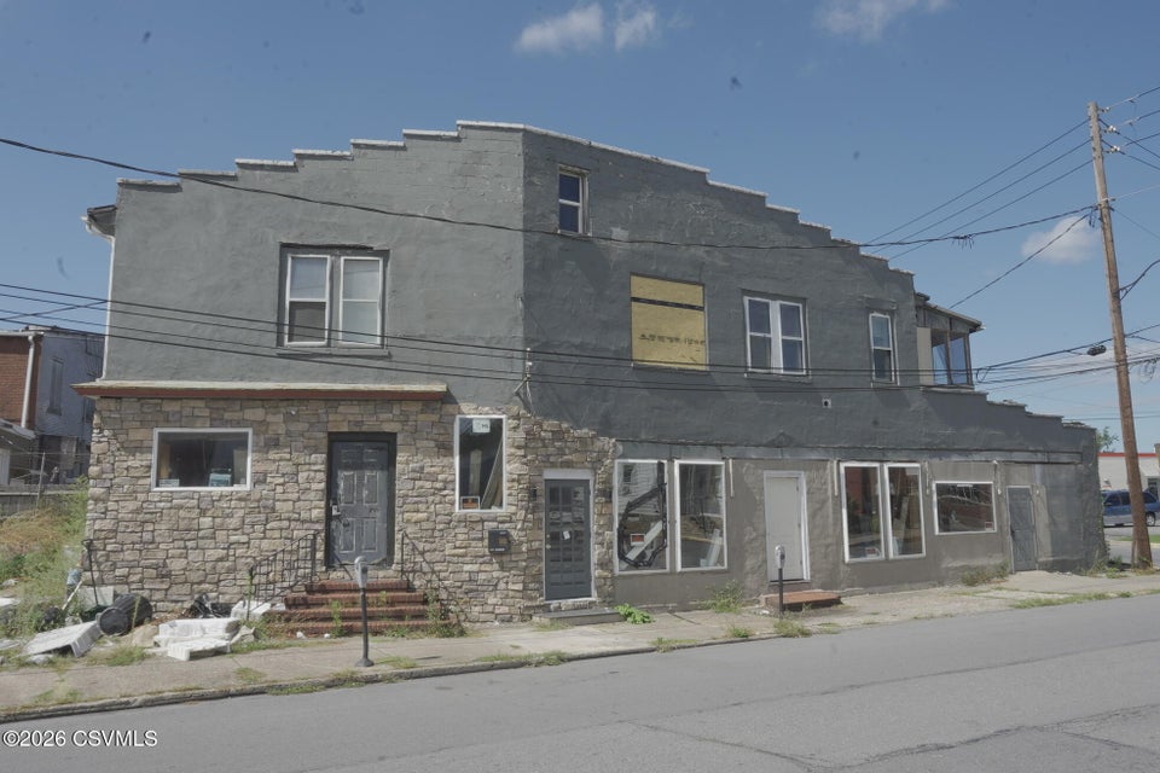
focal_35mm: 25
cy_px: 386
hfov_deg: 71.5
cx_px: 580
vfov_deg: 51.3
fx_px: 805
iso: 125
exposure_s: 1/25
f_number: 22
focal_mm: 17.3
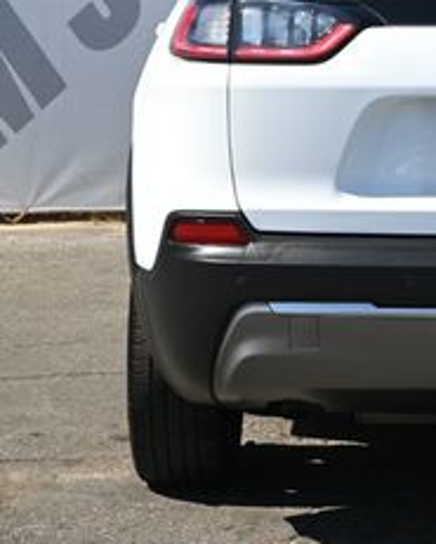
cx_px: 528
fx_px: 2515
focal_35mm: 156
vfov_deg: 12.3
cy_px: 122
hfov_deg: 9.8
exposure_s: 1/250
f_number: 5.6
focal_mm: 40
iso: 160
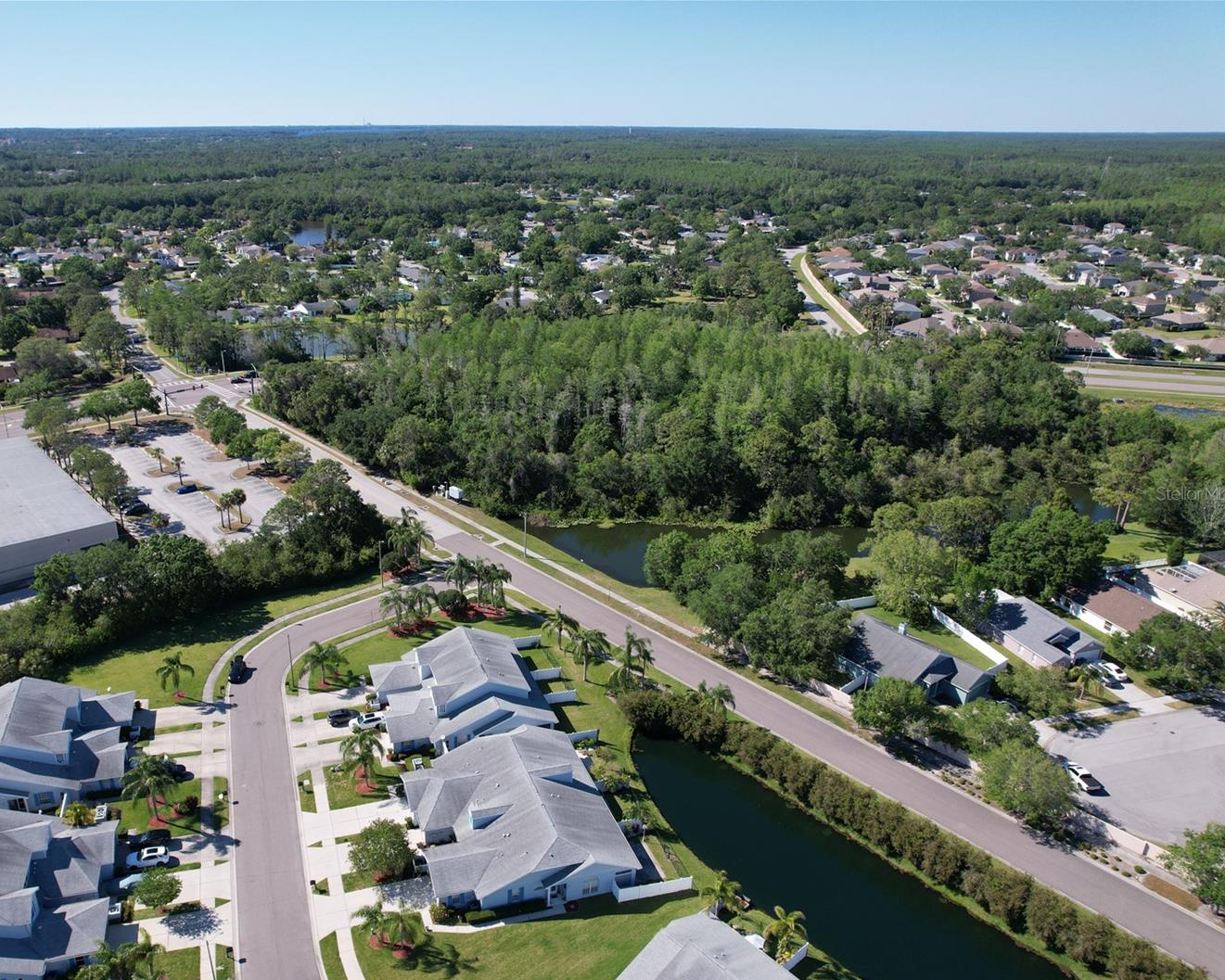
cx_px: 497
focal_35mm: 25
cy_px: 493
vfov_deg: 56.8
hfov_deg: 67.5
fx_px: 906
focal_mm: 8.38
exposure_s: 1/2000
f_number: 2.8
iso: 130
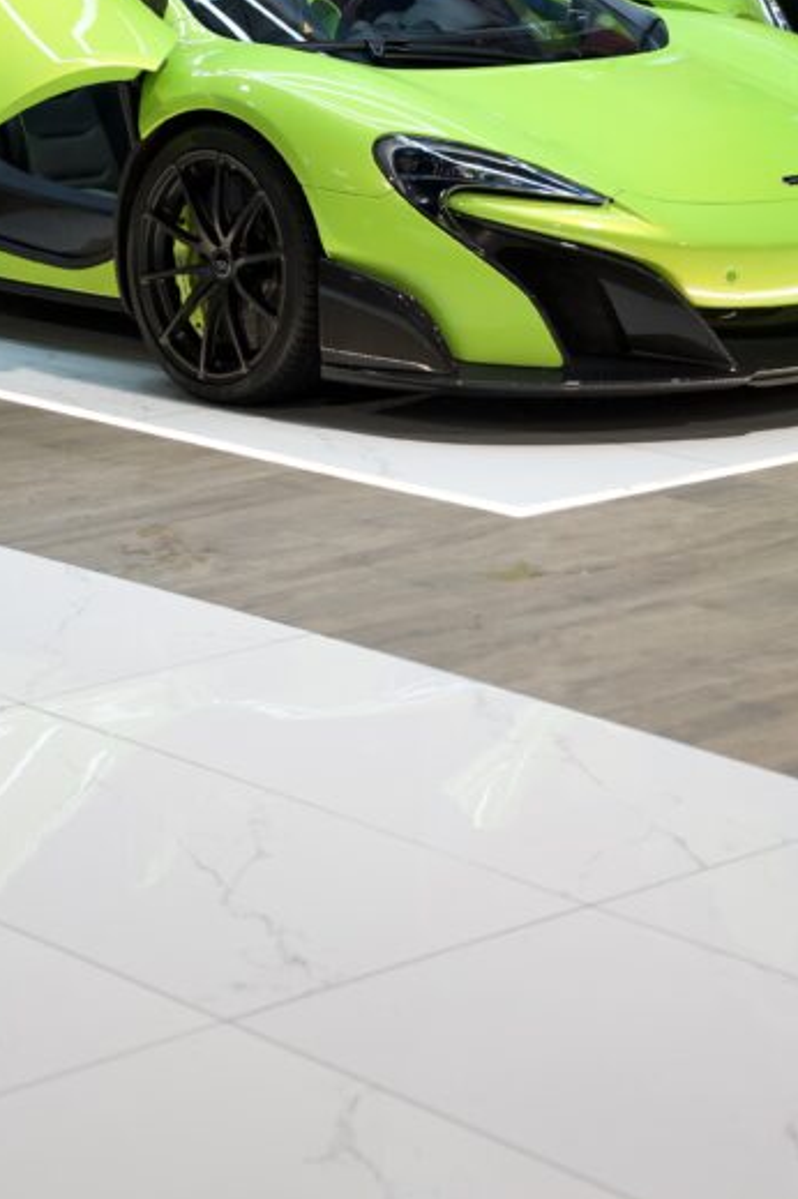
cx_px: 247
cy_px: 2
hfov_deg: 13.2
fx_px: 3433
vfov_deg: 19.3
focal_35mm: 103
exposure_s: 1/100
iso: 800
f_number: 2.8
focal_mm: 46.5
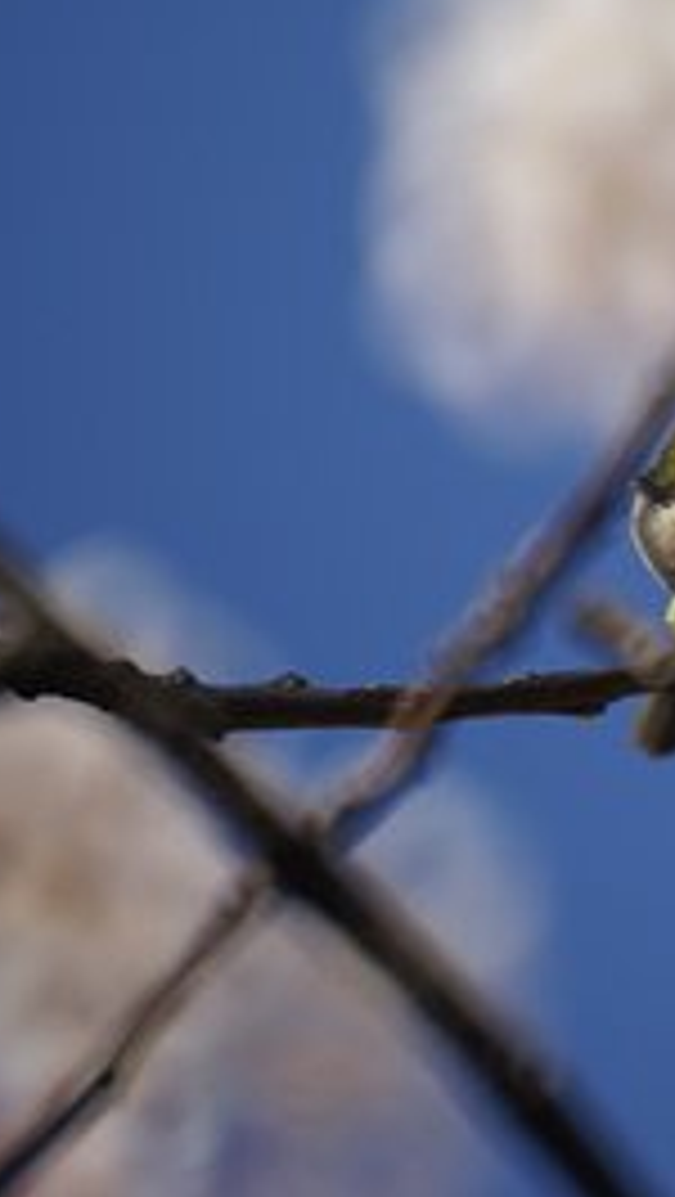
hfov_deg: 0.8
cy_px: 430
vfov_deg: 1.4
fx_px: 48083
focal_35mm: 1514
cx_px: 936
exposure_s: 1/500
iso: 200
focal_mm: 500
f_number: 8
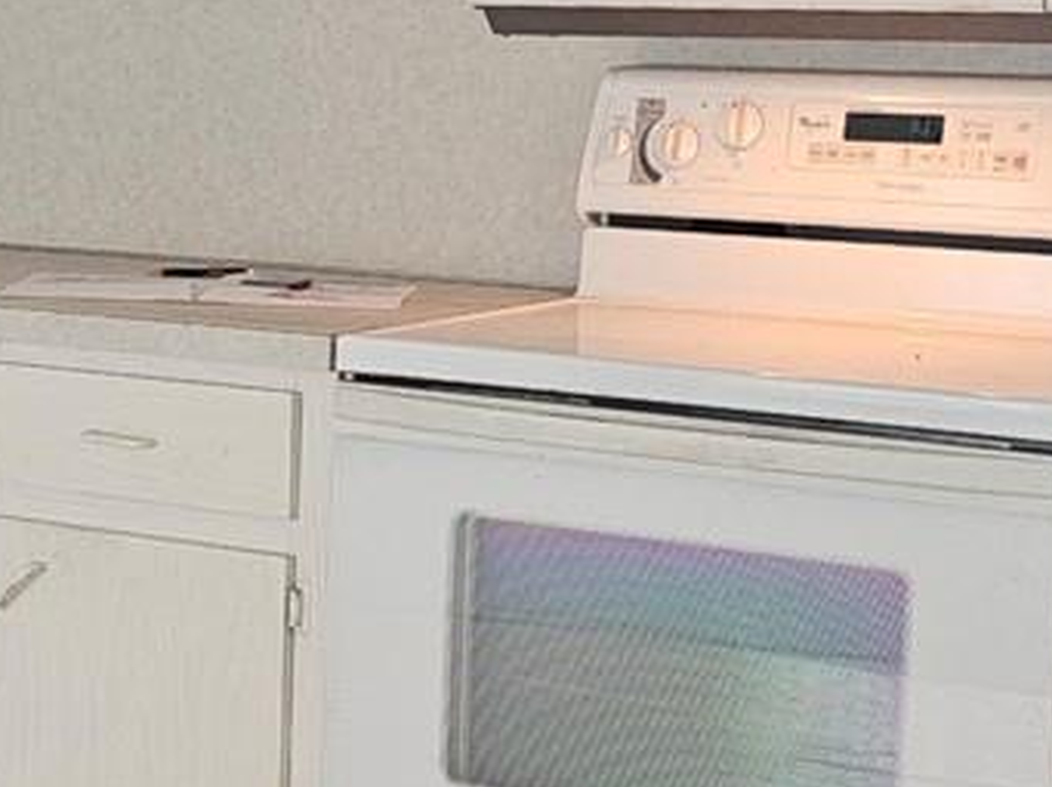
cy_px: 403
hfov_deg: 16.7
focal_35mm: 108
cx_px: -489
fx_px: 3279
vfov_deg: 13.7
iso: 100
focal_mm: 6.3
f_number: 1.7
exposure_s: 1/60.2
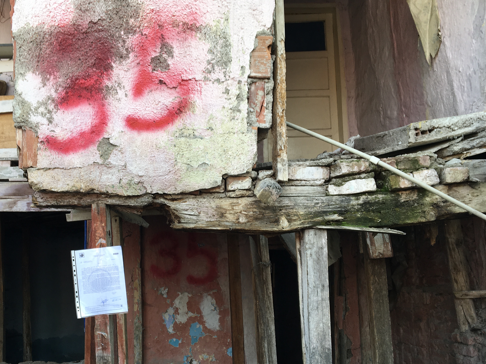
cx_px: 181
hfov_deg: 49.6
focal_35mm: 37
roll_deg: +2.1
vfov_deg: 38.5
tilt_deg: +8.0
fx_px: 519
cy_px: 220
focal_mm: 4.15
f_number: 2.2
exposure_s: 1/123
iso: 25
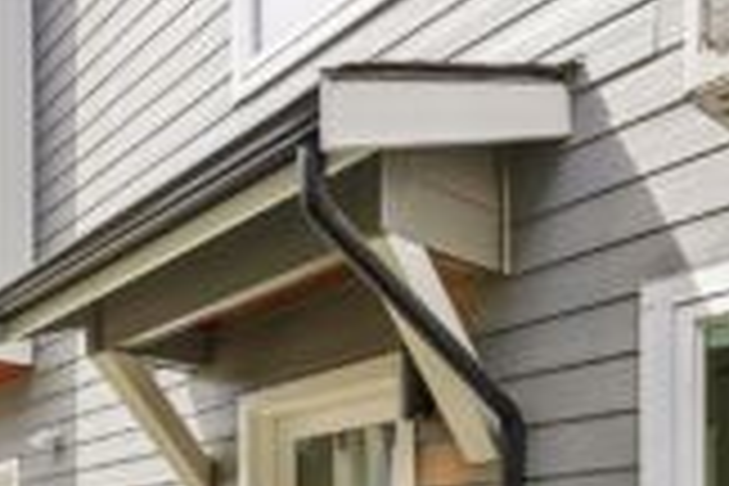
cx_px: 234
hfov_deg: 45.6
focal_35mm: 42
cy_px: 587
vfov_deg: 27.8
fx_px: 850
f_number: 8
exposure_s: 1/125
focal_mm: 17
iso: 100
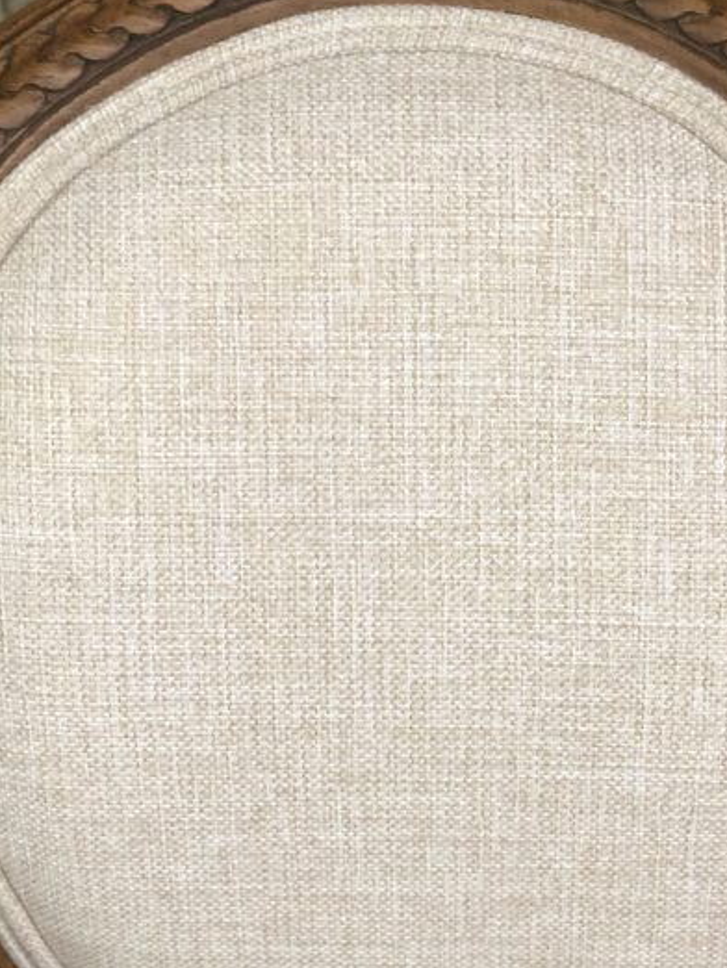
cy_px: 688
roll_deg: +0.1
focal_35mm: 102
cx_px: 443
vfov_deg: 19.2
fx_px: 2854
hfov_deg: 14.5
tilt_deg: -36.5
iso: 80
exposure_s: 1/50
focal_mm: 6
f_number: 2.4
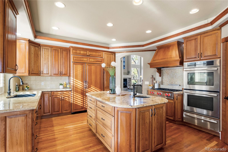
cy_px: 76
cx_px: 114
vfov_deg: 70.5
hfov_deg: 93.3
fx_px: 108
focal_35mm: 17
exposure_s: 1/2
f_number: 8
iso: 250
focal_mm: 17
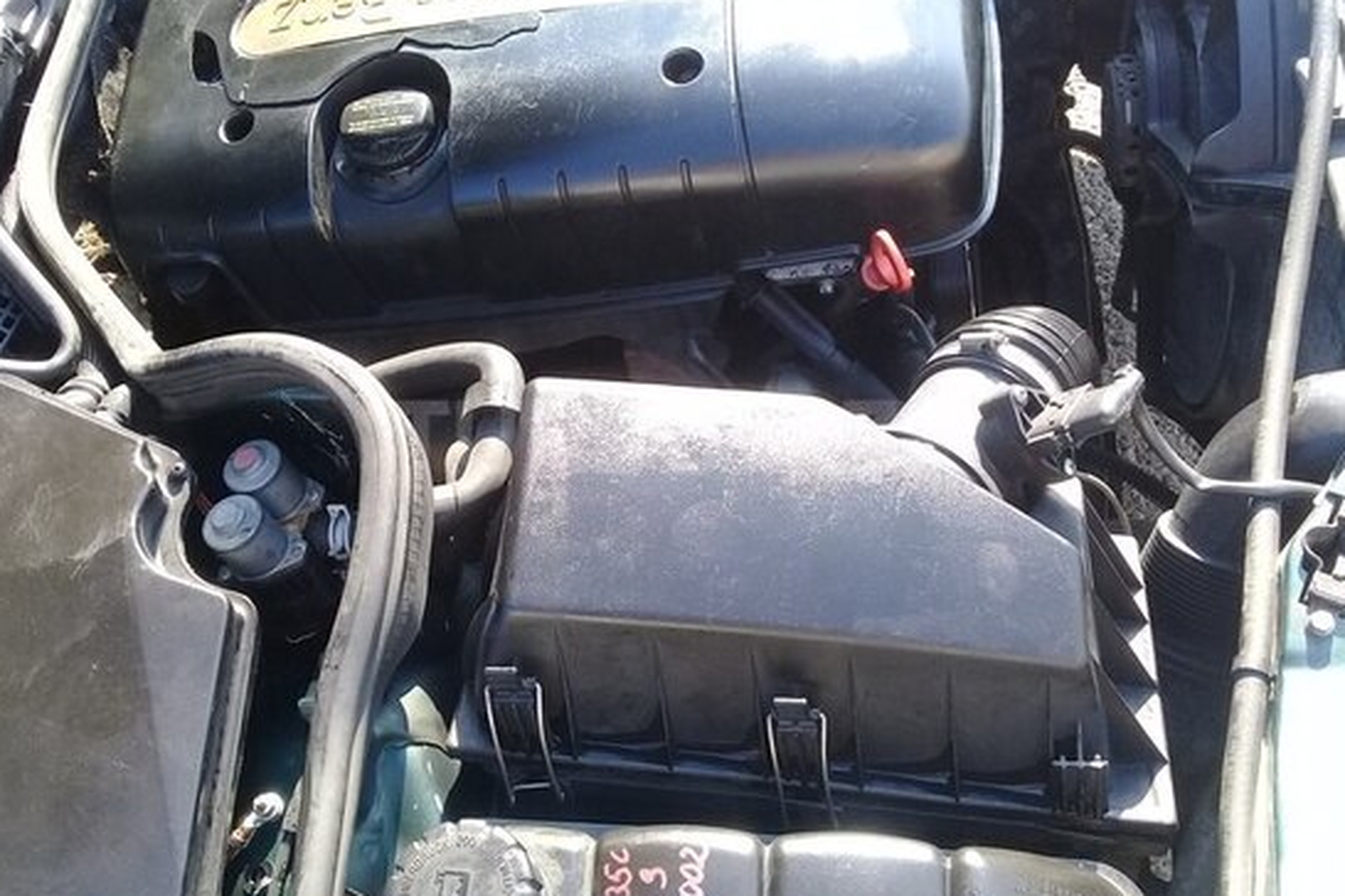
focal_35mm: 39
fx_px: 1457
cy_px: 437
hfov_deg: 49.5
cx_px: 645
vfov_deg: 34.2
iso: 50
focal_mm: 3.3
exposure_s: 1/106
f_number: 2.2
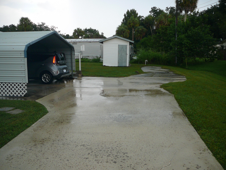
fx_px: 229
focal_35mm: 35
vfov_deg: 40.7
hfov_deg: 52.6
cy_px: 85
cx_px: 113
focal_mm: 5.2
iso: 80
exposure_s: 1/80
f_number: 2.8
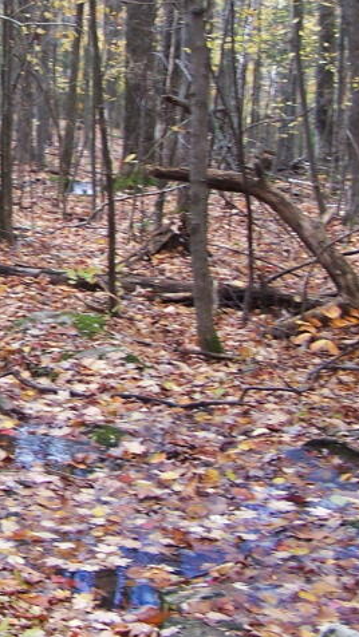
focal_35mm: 89
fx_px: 1505
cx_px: -109
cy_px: 170
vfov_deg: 23.7
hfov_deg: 13.1
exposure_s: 1/125
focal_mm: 6.3
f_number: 2.8
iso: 80
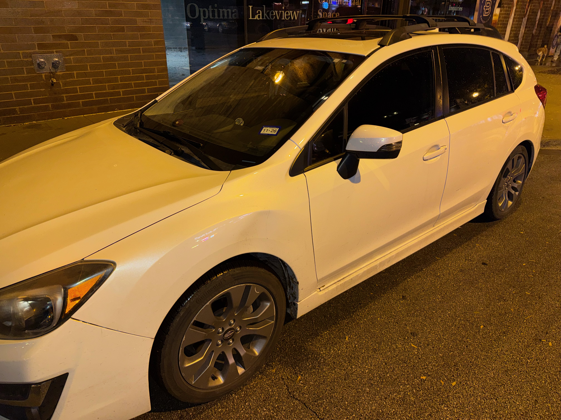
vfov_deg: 56.8
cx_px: 280
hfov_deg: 71.6
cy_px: 210
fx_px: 389
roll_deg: -1.5
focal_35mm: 24
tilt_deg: -24.7
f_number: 1.78
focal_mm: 6.76
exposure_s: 1/15
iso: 64
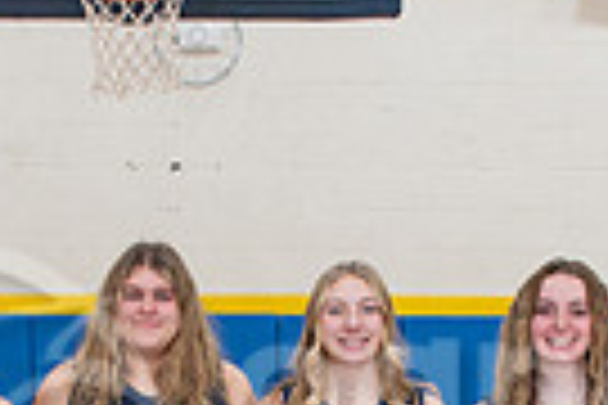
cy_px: 715
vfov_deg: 10.5
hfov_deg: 16.6
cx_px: 205
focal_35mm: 123
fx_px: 2077
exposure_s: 1/200
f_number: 4
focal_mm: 24
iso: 400
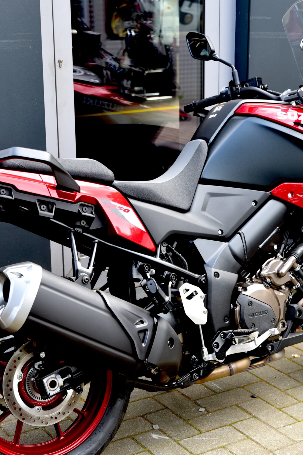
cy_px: 228
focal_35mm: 70
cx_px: 169
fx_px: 884
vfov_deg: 28.8
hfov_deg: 19.4
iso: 100
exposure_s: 1/60
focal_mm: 46
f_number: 4
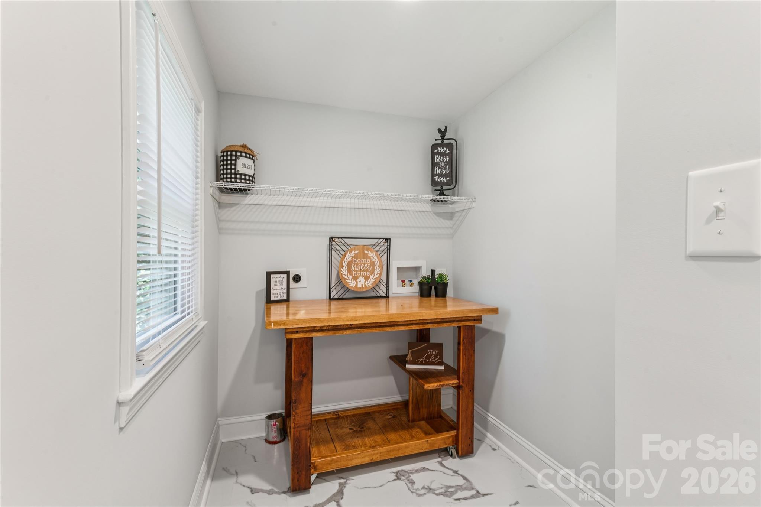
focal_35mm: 16
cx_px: 380
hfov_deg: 96.7
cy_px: 254
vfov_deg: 73.7
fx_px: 338
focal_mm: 16
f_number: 13
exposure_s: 2
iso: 100
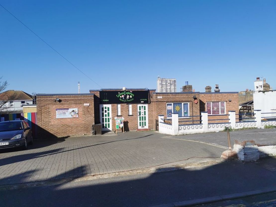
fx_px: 215
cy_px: 104
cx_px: 138
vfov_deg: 51.4
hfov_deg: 65.3
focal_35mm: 27
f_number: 1.6
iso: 50
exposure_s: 1/5236
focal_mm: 5.56
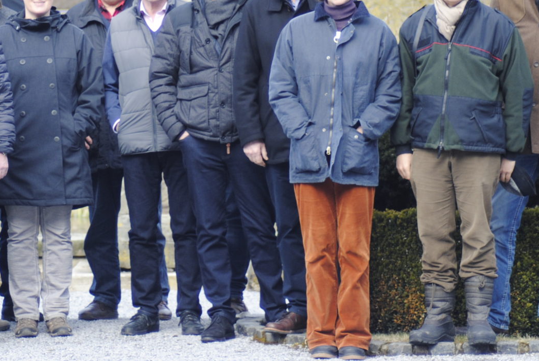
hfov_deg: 7.6
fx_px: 4048
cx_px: 170
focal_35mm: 270
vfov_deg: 5.1
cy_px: 28
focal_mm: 92
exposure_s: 1/250
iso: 200
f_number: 4
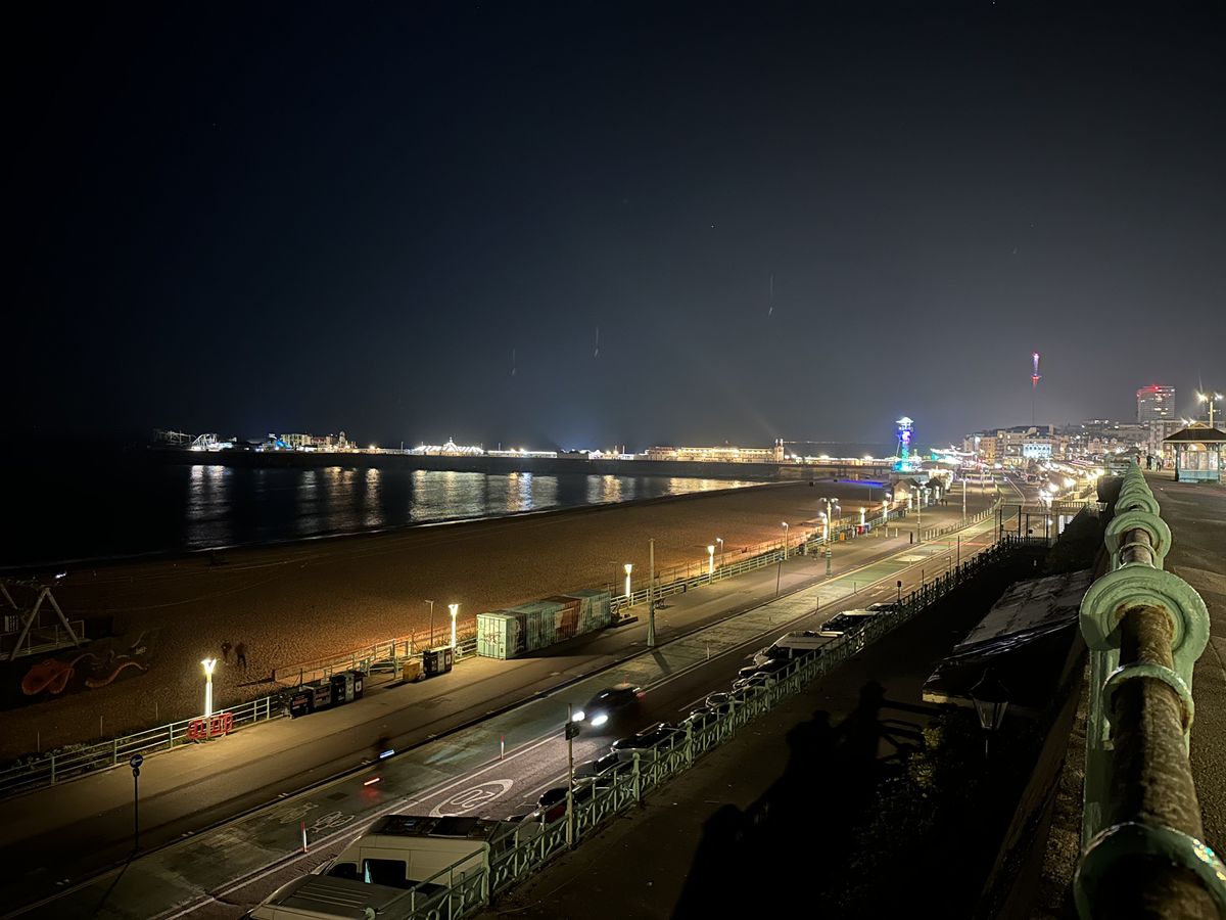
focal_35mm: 24
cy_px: 460
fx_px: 850
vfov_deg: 56.8
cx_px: 613
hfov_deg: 71.6
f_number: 1.78
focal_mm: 6.86
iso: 2000
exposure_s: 1/9
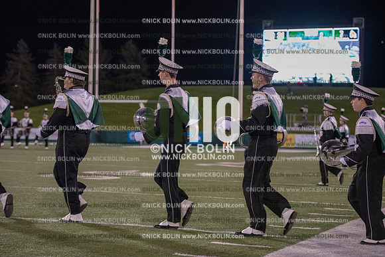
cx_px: 192
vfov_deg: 16.1
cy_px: 128
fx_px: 909
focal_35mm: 85
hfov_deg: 23.9
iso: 5000
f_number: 3.2
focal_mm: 85
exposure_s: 1/1250
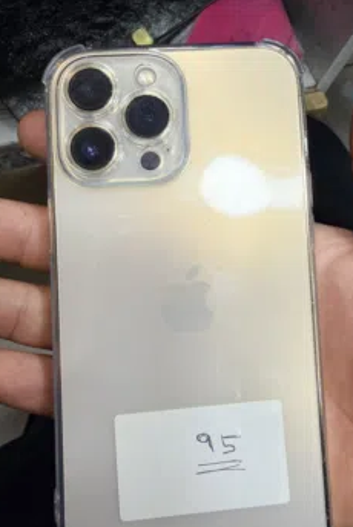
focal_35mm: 29
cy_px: 280
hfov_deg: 44.8
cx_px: 213
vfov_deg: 63.6
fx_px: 426
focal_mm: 2.22
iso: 50
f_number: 2.2
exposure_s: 1/100
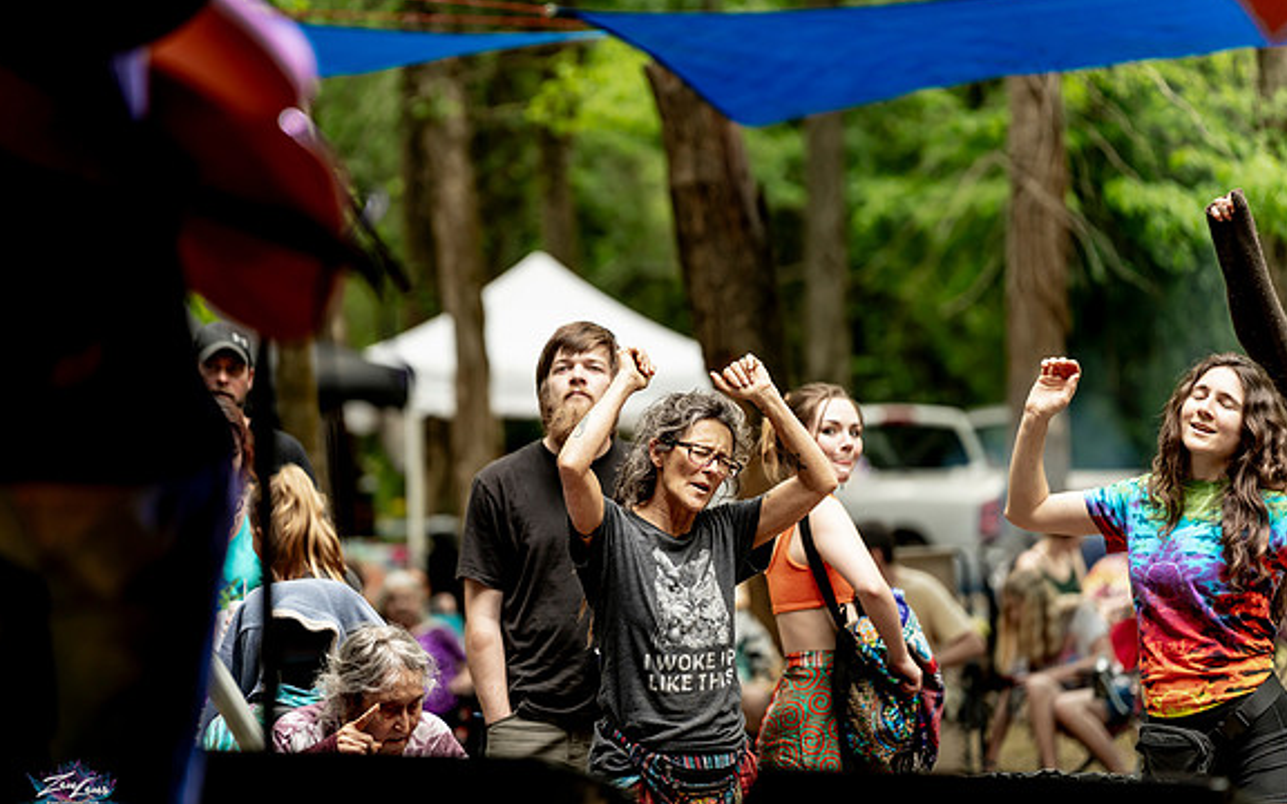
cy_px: 421
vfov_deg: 8.2
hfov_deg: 13.2
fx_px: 5577
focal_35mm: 159
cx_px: 629
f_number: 2.8
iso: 400
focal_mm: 150
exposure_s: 1/400
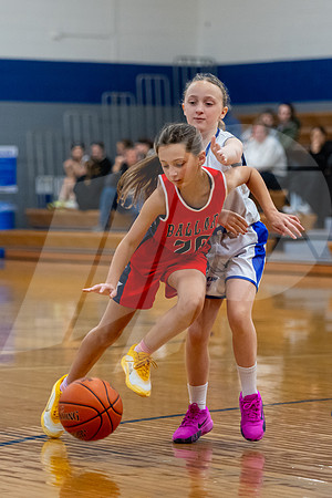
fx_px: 2398
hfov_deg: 7.9
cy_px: 218
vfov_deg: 11.9
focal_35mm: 173
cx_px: 78
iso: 3200
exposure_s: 1/640
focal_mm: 100
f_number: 2.8
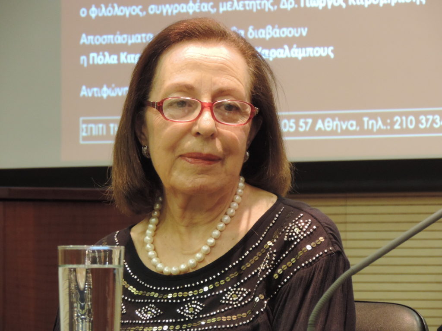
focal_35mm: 325
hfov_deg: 6.1
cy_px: 166
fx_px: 4150
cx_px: 221
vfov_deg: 4.6
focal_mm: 57.9
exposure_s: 1/20
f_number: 4.8
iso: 800
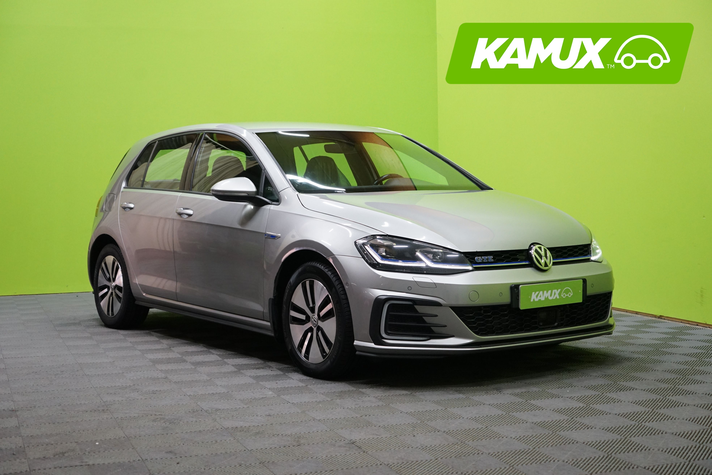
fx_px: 1048
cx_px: 356
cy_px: 238
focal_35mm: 53
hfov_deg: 37.5
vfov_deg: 25.5
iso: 2500
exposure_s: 1/320
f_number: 4.5
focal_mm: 53
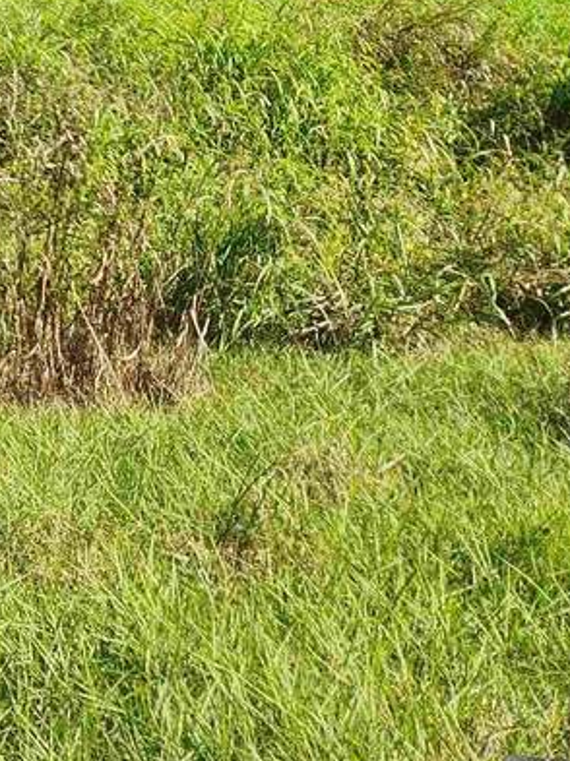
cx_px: -580
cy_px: -151
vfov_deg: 23.7
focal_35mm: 75
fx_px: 1649
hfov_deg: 15.5
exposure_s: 1/973
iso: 20
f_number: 1.8
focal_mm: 5.4
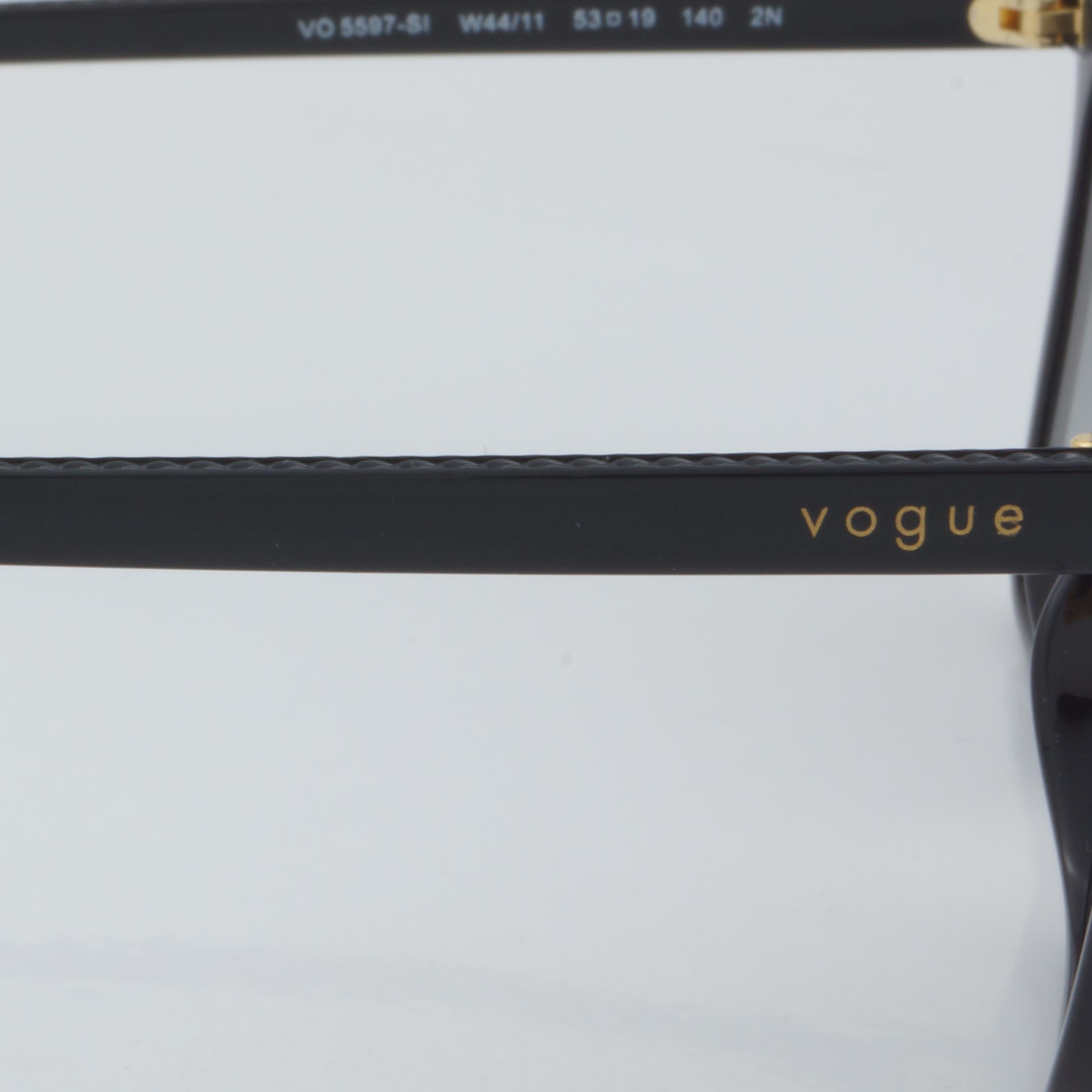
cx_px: 8
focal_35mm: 159
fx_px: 5675
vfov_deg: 11.0
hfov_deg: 10.9
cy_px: 520
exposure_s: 1/4
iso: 100
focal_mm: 50
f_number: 29
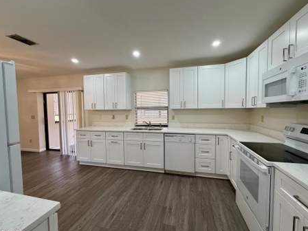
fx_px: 133
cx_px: 158
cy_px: 116
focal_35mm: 15
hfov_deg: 98.1
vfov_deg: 81.7
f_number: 2.2
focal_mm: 2.22
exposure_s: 1/120
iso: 250
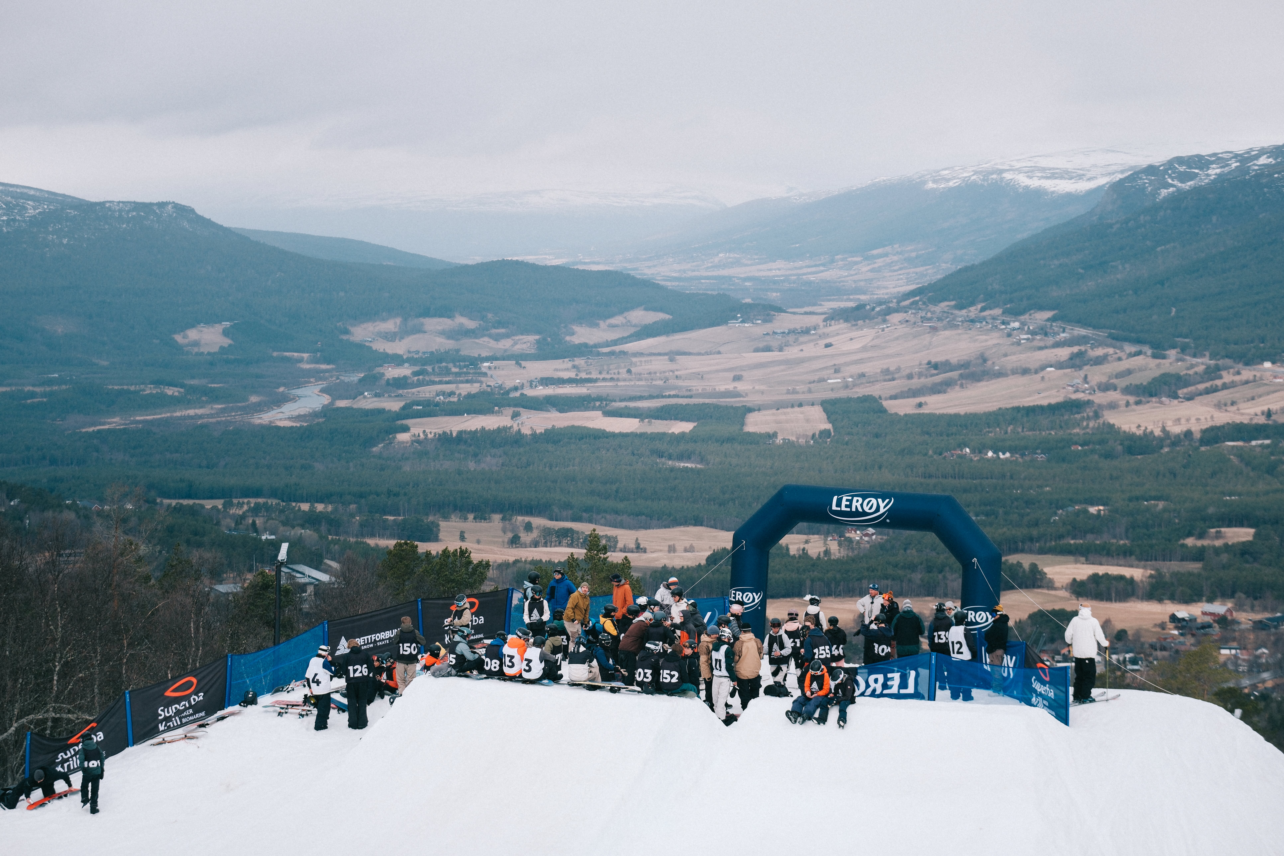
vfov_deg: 18.2
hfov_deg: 27.0
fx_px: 2675
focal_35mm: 75
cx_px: 642
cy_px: 428
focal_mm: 50
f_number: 2.8
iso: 125
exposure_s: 1/1250
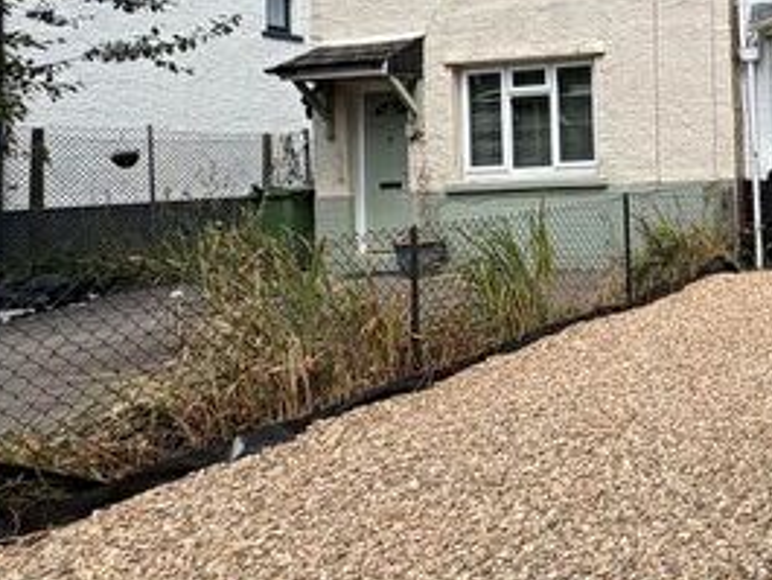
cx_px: 886
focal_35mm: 37
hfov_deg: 39.2
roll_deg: +2.5
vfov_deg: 37.5
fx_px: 826
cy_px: 127
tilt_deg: +3.1
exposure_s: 1/1506
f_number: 2.2
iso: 40
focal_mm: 2.22
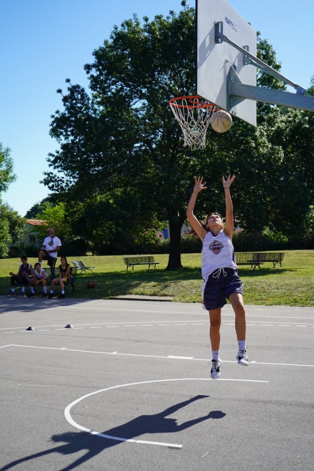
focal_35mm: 47
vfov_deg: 41.9
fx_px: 615
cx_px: 157
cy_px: 236
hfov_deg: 28.6
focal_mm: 47
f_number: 5.6
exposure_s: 1/500
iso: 100
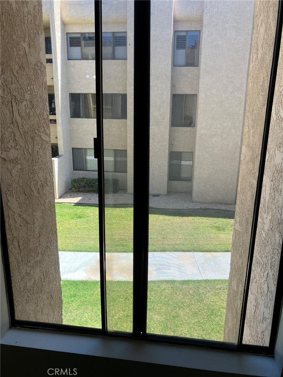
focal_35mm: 28
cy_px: 188
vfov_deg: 63.4
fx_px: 305
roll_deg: -1.4
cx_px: 142
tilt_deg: -14.7
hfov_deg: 49.7
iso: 32
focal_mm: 3.99
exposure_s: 1/430
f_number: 1.8
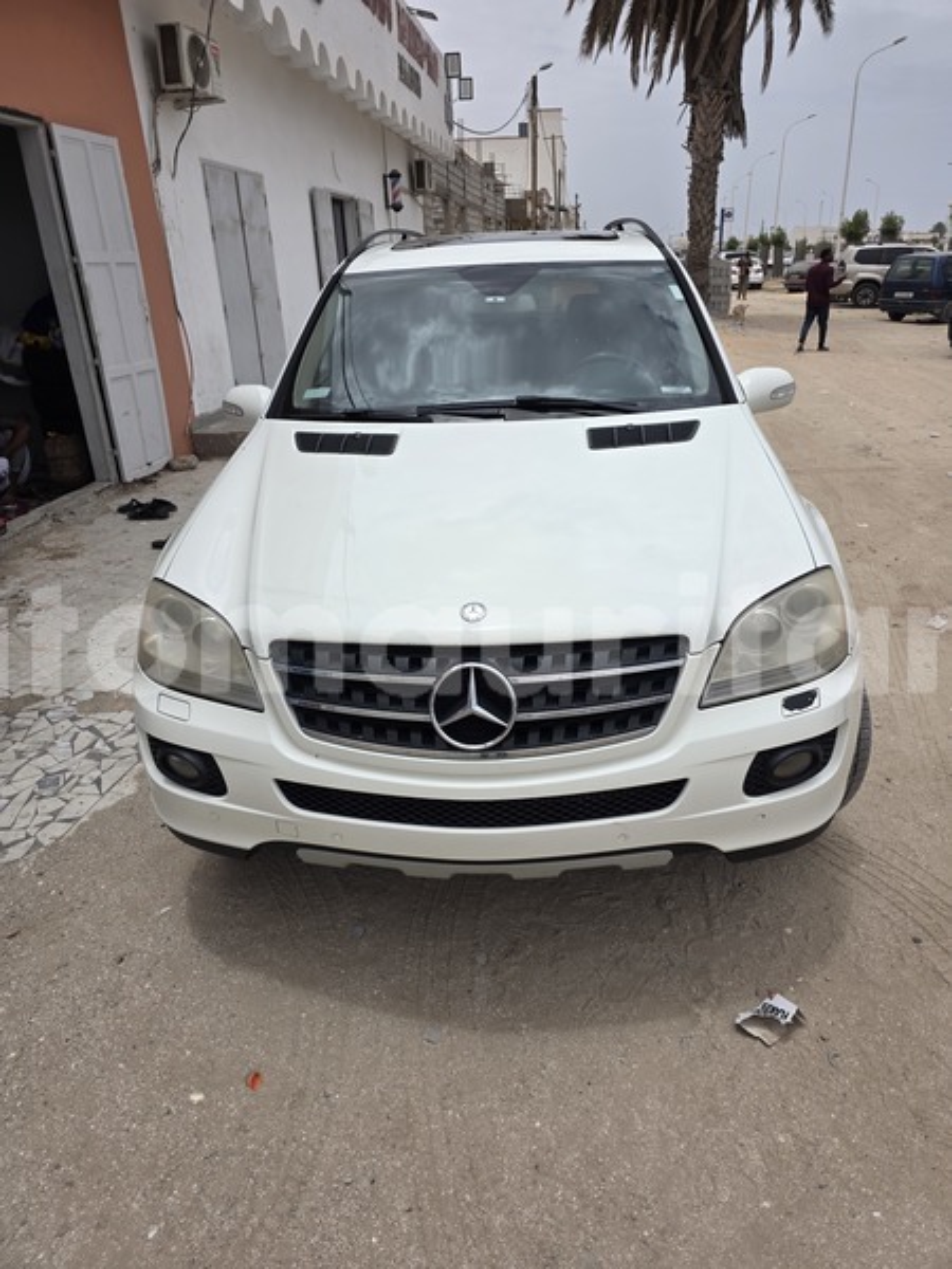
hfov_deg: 58.9
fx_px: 843
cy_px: 634
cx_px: 476
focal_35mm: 23
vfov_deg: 73.9
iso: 50
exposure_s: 1/7944
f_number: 1.7
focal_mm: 6.3
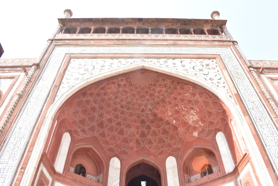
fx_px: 208
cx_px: 139
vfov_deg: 47.9
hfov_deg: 67.4
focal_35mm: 27
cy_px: 93
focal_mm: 18
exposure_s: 1/40
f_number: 22
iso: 400
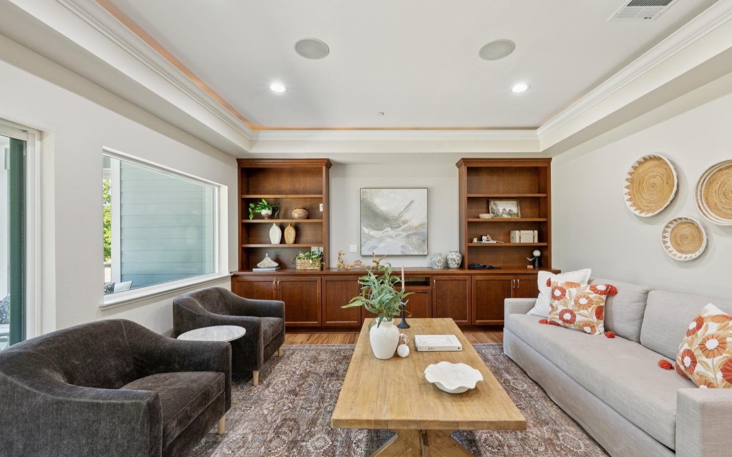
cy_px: 244
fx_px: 299
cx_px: 384
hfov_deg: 101.4
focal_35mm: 15
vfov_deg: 74.7
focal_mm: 14
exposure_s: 1/13
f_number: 9
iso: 250
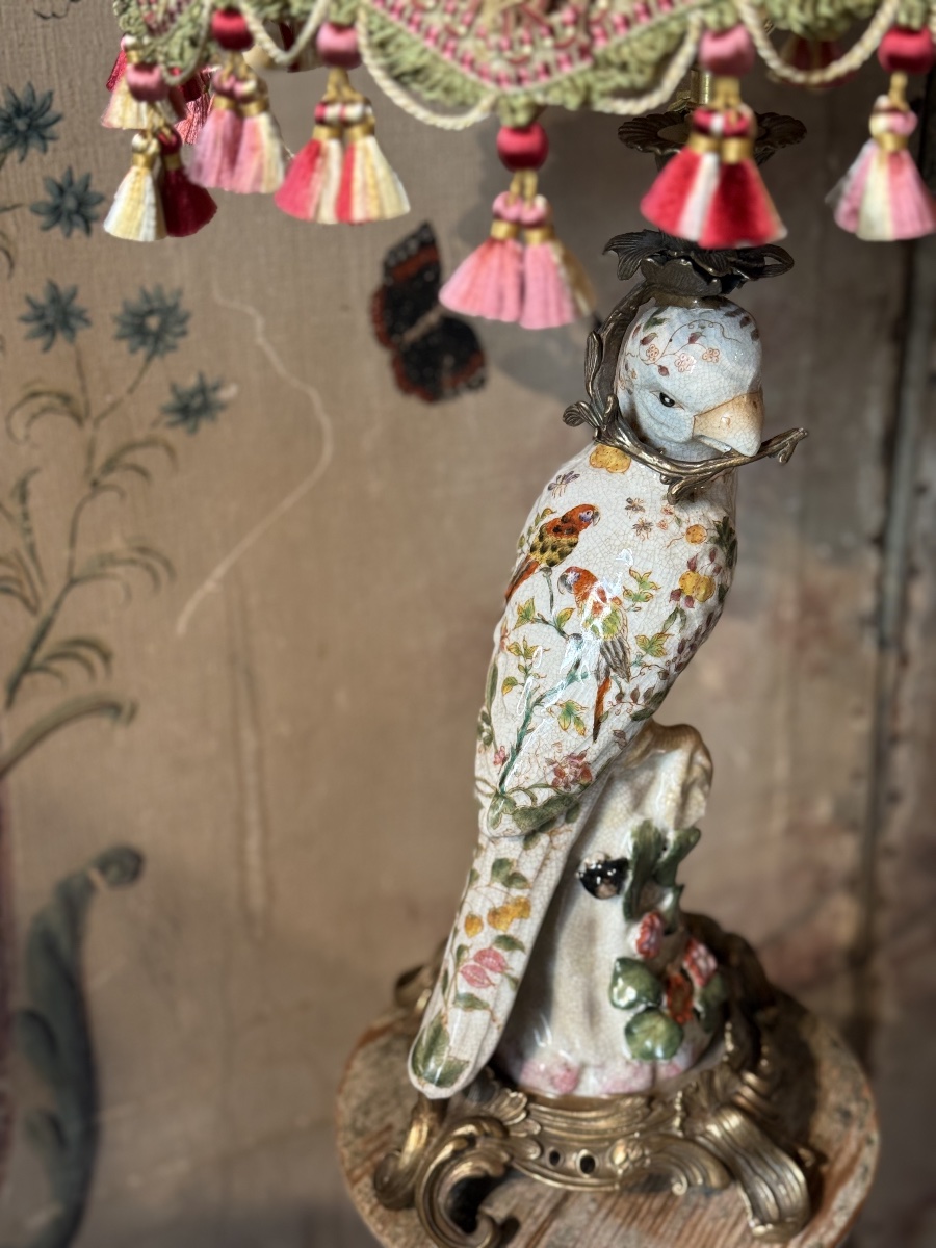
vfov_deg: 39.7
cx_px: 468
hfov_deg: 30.3
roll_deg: +1.0
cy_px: 624
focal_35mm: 48
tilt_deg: -26.9
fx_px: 1731
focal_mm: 6.76
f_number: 1.78
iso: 125
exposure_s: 1/50
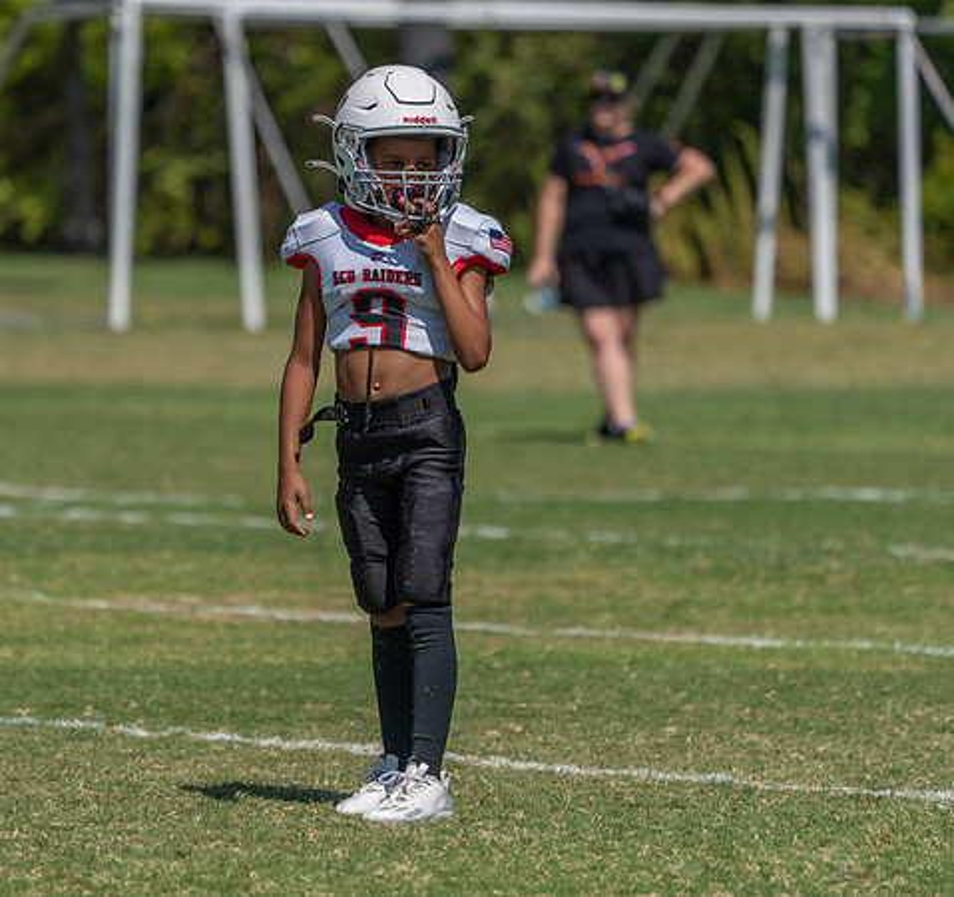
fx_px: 11278
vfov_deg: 4.6
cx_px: 408
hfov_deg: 4.8
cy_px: 450
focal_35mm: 373
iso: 100
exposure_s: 1/800
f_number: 5.6
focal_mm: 297
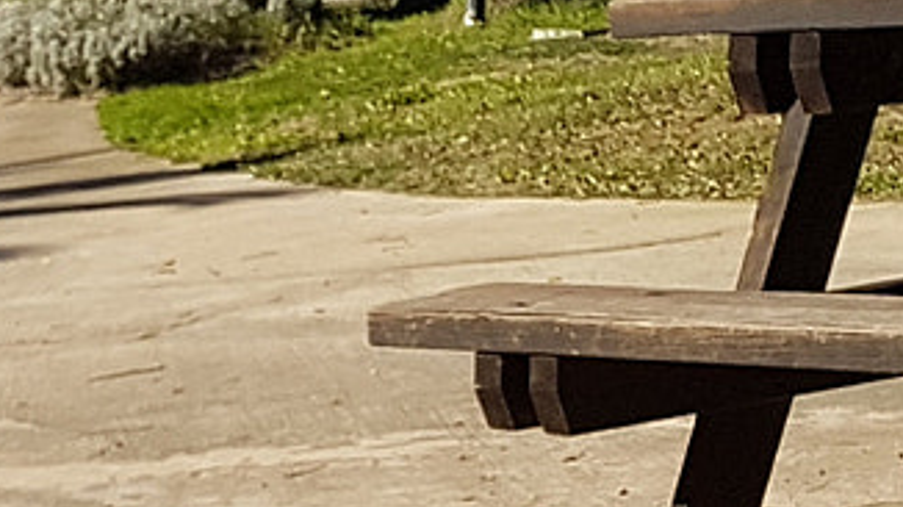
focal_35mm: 139
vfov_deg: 8.0
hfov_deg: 12.7
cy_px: 1274
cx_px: -1102
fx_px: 3327
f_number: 1.7
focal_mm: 4.2
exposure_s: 1/1716
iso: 40
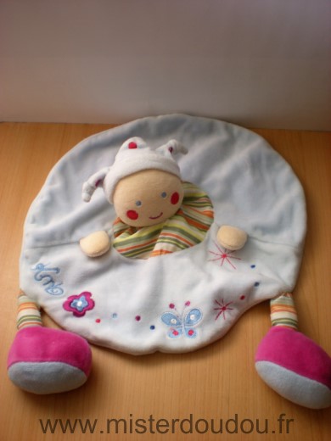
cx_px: 166
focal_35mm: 38
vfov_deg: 49.0
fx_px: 484
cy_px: 220
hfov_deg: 37.7
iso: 64
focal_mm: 6.3
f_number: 3.1
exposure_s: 1/52.8
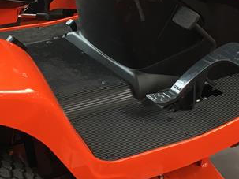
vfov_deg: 16.2
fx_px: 628
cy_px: 82
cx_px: 59
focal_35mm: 91
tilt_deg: -25.7
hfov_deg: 21.4
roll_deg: -5.4
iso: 32
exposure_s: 1/33
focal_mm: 4.15
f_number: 2.2
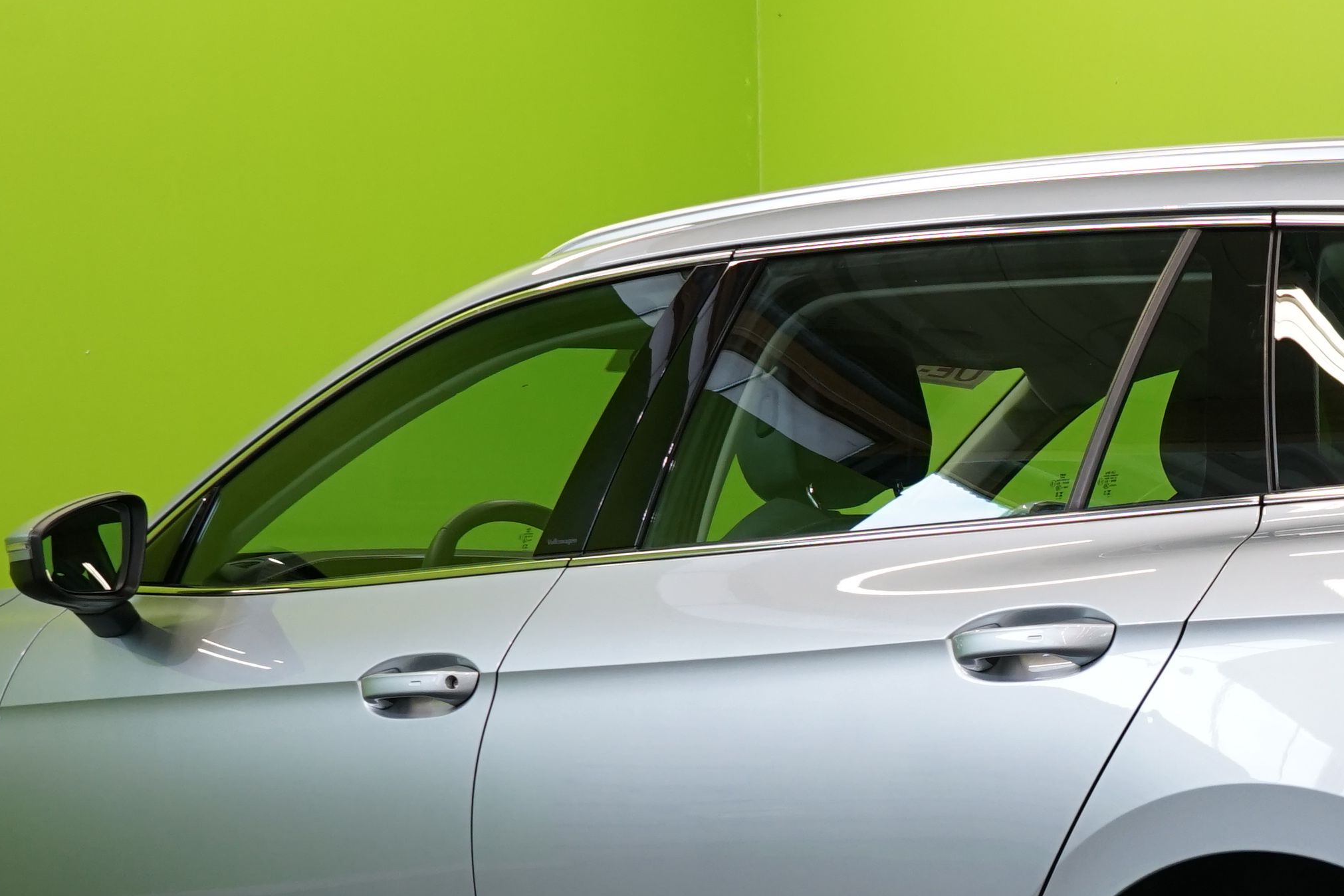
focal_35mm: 92
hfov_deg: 21.5
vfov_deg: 14.8
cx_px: 1297
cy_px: 711
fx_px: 3434
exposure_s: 1/40
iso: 500
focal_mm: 31
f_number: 6.3
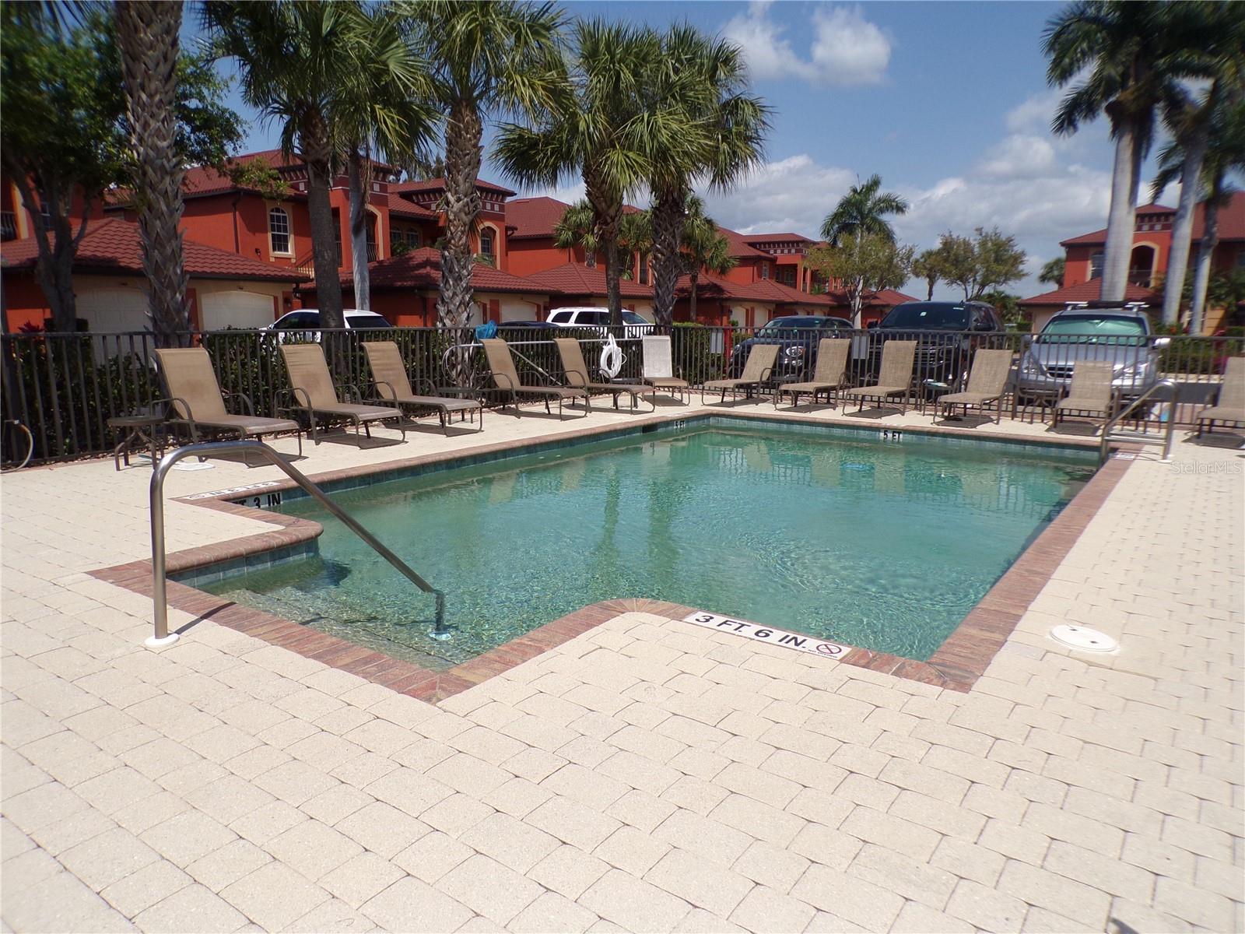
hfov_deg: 71.6
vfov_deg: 56.8
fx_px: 863
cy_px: 467
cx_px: 622
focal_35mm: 24
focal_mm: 4.3
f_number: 5.8
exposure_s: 1/850
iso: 80
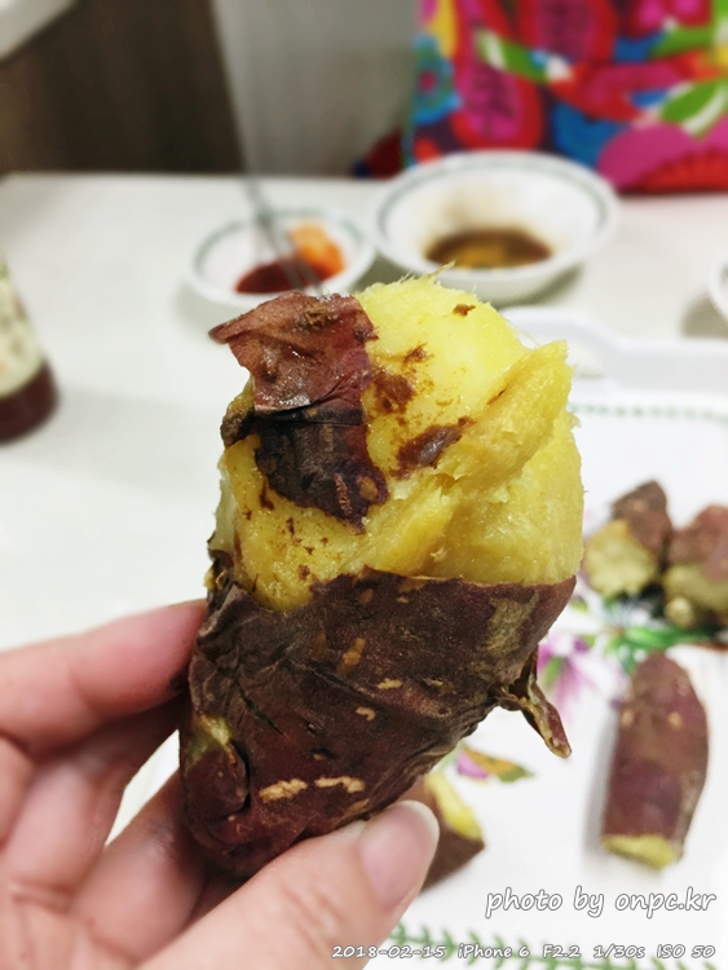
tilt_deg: -44.2
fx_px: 813
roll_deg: +6.6
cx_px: 364
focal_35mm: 29
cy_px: 485
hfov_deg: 48.3
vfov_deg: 61.6
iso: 50
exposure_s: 1/30
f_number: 2.2
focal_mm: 4.15
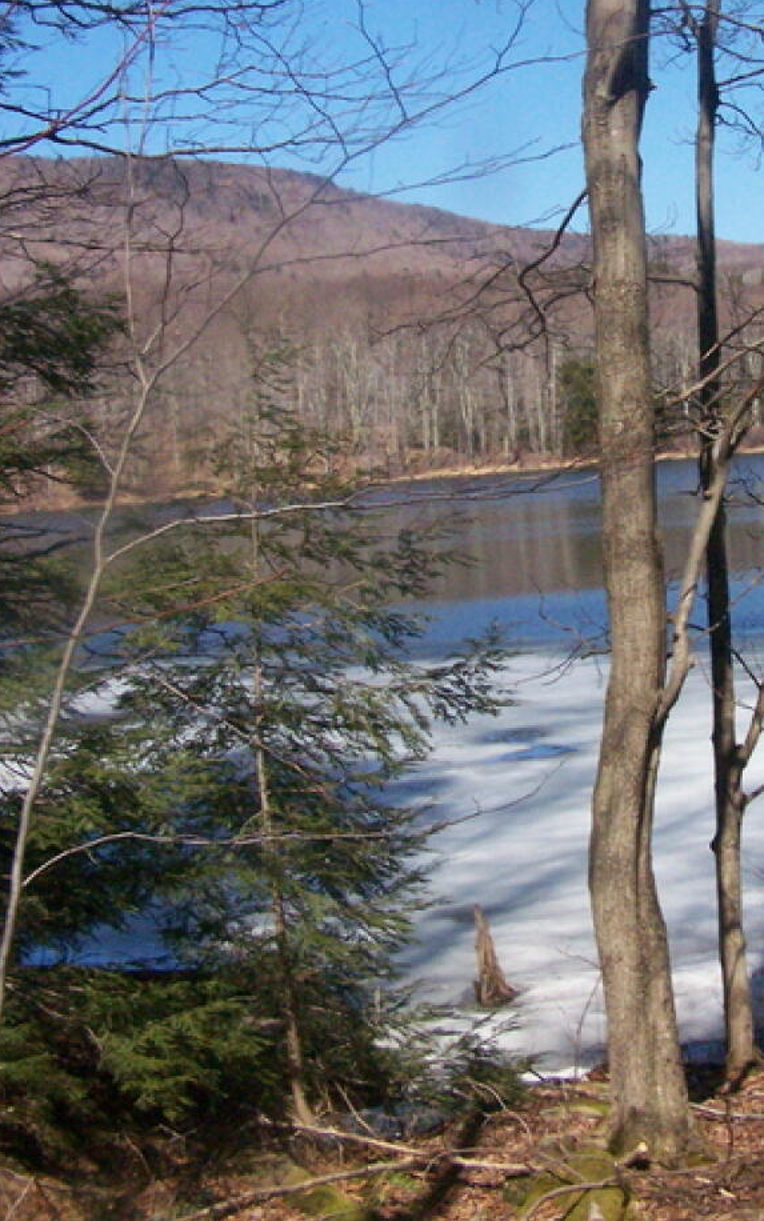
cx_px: 624
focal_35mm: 60
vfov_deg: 33.8
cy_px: 467
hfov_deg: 21.4
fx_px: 1998
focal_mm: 6.3
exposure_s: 1/1000
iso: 400
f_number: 4
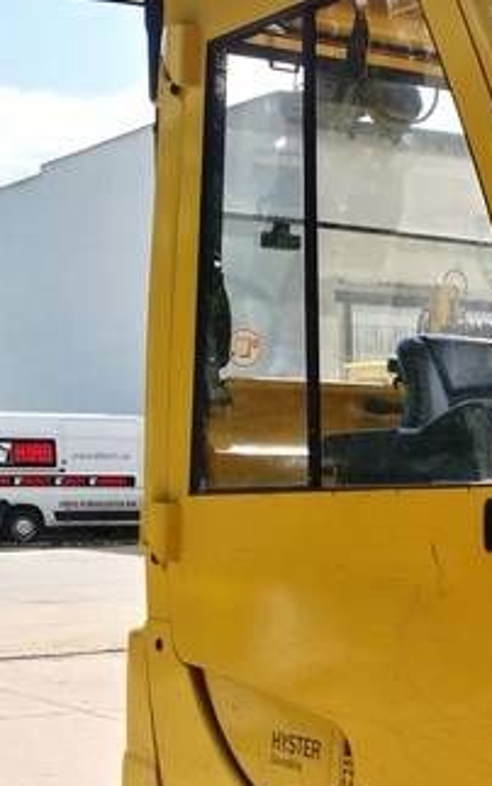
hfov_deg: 14.0
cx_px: 731
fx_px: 1887
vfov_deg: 23.2
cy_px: 623
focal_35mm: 88
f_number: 2.2
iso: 50
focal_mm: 4.5
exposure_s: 1/245
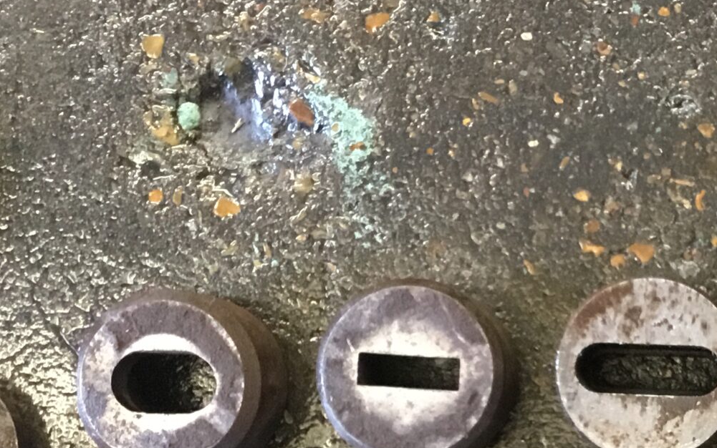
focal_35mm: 84
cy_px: 442
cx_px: 733
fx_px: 1642
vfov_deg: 15.3
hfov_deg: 23.5
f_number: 2.4
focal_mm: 3.3
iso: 250
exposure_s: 1/33
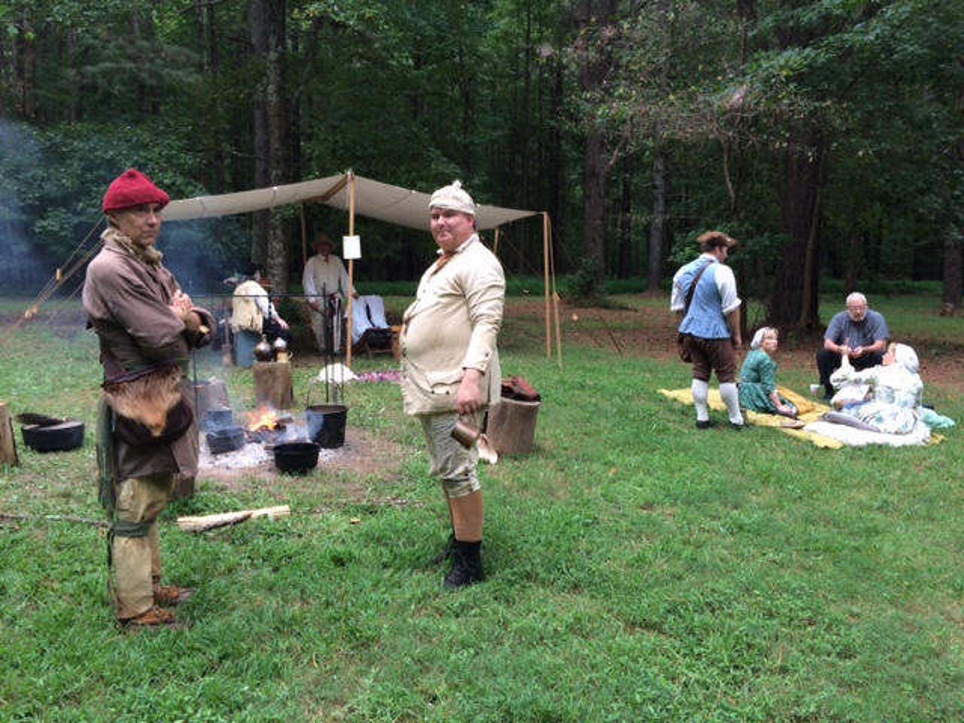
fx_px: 808
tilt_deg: -7.5
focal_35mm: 29
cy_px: 362
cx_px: 482
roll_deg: +0.2
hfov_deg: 61.7
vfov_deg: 48.2
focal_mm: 4.15
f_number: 2.2
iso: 40
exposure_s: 1/120
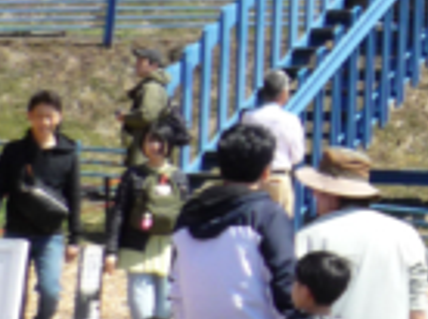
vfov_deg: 7.2
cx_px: 887
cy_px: -19
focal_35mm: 205
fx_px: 2530
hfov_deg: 9.0
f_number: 3.1
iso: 100
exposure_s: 1/640
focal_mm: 7.8
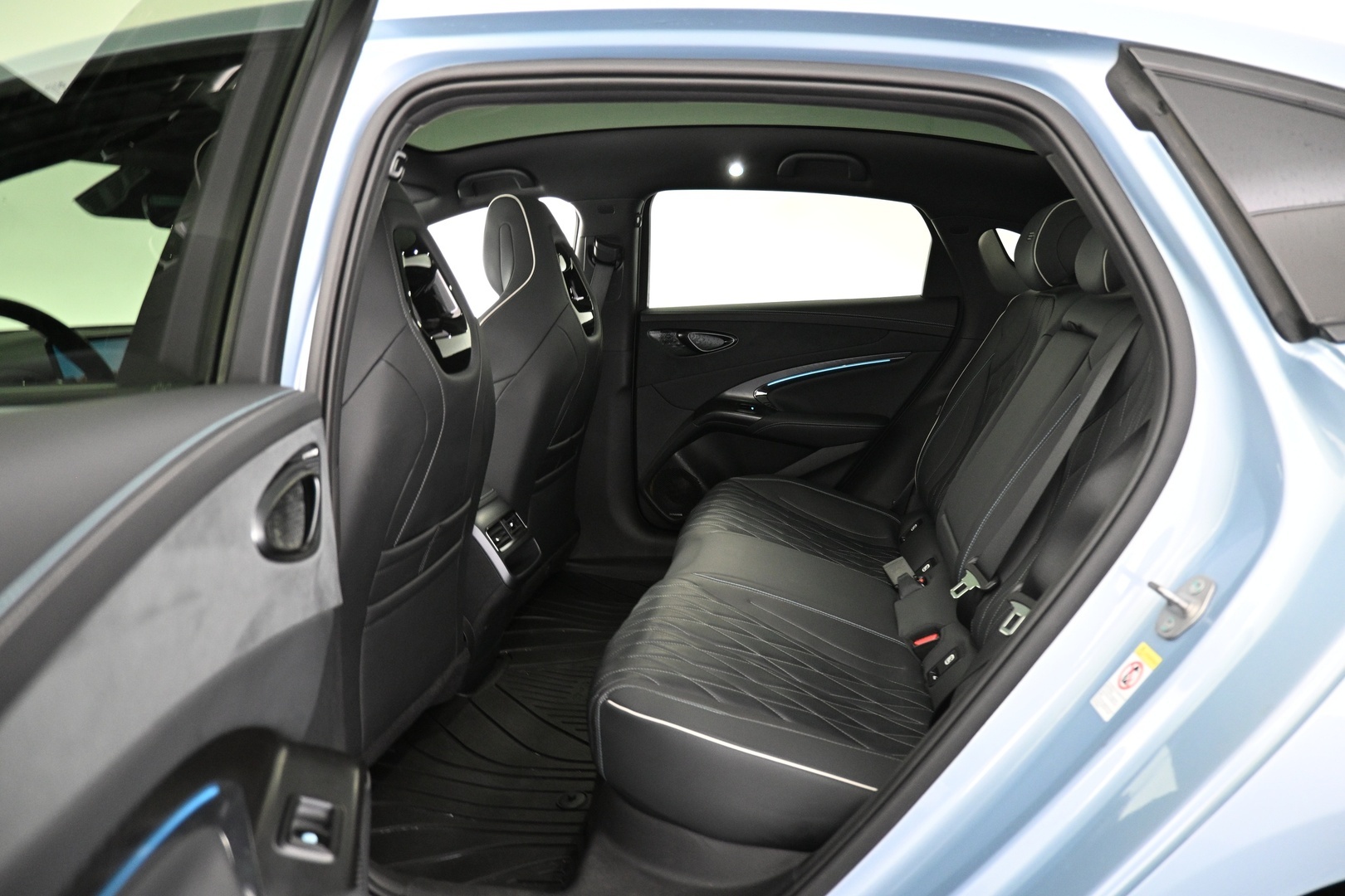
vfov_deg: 53.1
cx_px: 672
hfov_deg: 73.7
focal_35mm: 24
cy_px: 448
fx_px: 897
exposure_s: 1/10
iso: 1600
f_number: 3.5
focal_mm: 16
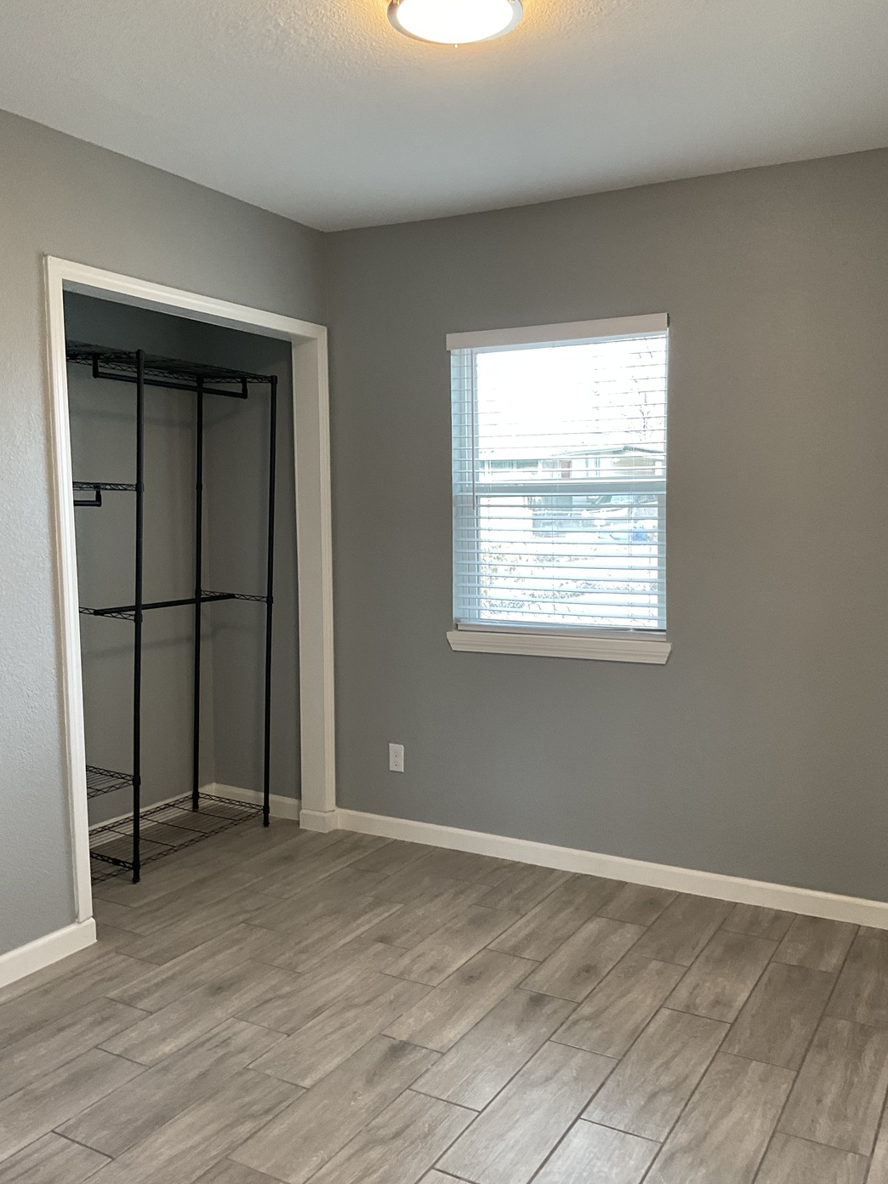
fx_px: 1026
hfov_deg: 46.8
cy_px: 583
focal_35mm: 30
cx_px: 452
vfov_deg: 60.0
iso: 64
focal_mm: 3
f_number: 1.8
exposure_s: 1/60
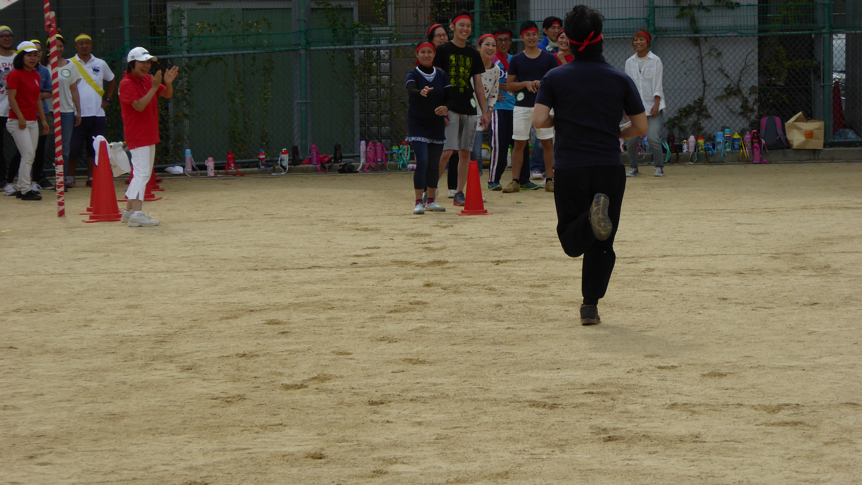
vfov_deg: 8.7
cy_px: 185
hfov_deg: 15.5
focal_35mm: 139
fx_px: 3177
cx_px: 429
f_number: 5.1
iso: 100
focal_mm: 20.6
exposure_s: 1/640
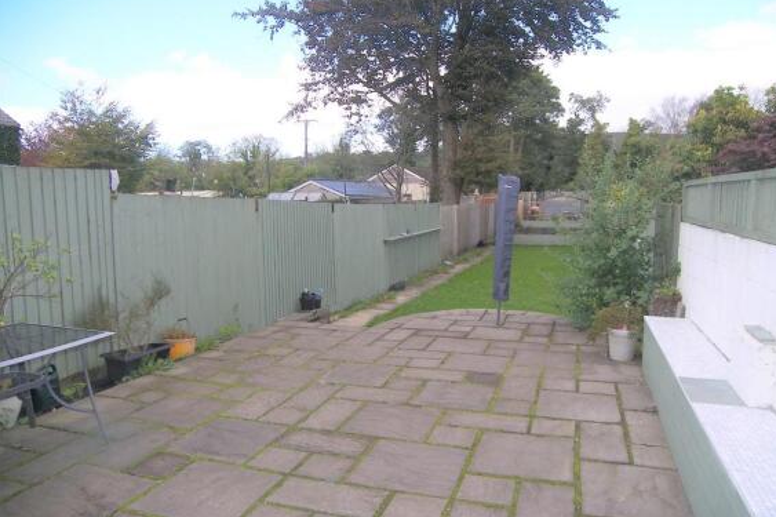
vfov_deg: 46.4
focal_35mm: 28
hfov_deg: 65.5
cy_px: 270
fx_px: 603
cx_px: 400
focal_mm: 5.4
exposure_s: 1/320
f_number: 2.8
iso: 50
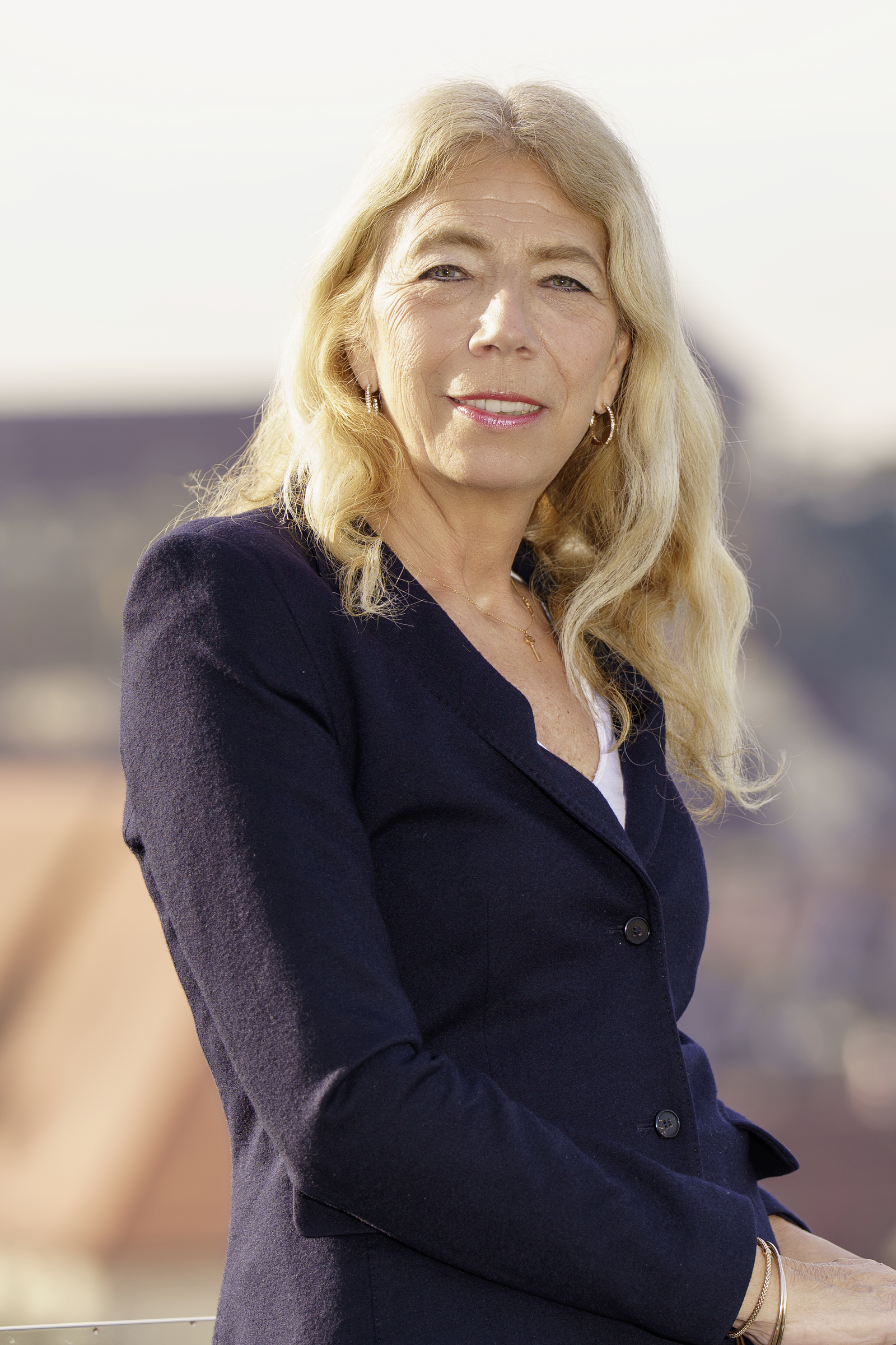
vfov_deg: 11.5
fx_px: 6645
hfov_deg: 7.7
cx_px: 448
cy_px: 672
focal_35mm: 178
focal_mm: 178
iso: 100
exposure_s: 1/250
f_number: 4
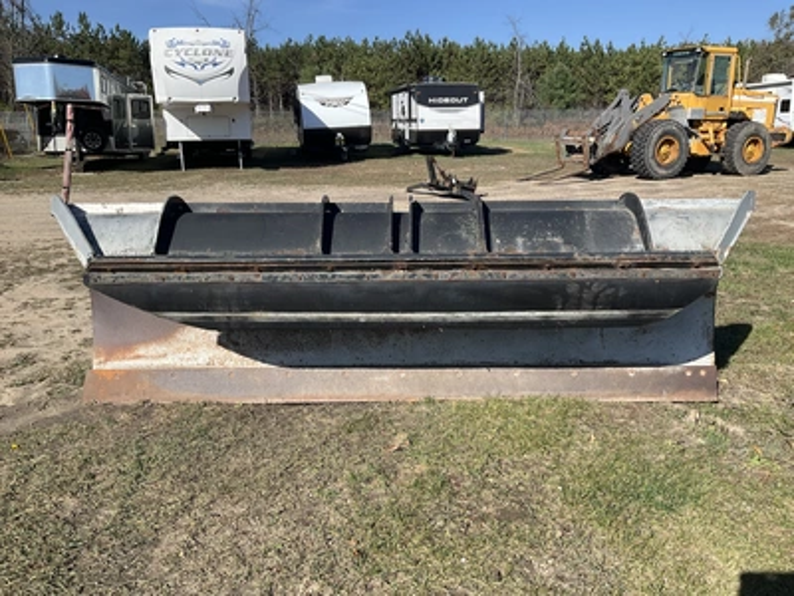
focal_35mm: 29
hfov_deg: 61.7
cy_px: 298
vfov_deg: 48.2
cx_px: 397
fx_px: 665
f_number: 1.8
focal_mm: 3
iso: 25
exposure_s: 1/1412
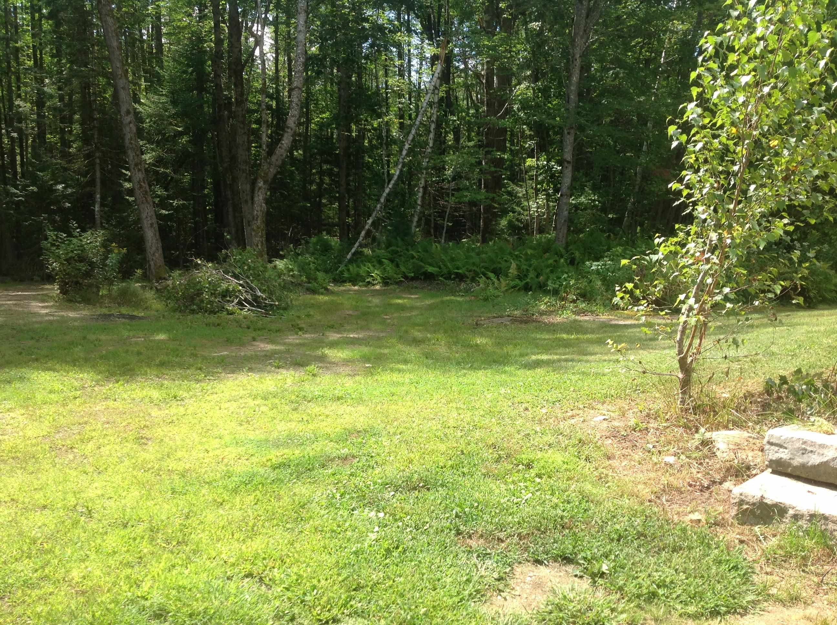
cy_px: 312
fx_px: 845
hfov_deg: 52.7
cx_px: 418
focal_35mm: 35
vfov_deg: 40.6
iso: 50
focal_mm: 4.28
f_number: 2.4
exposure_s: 1/521
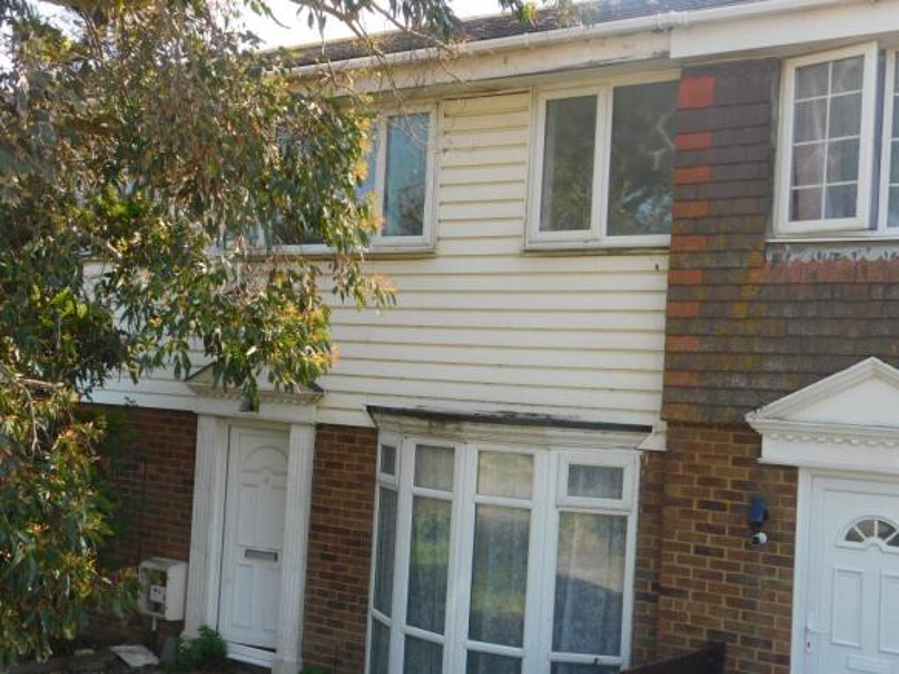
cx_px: 450
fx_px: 1168
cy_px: 337
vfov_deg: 32.2
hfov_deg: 42.1
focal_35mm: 45
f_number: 3.7
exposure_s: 1/400
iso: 125
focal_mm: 8
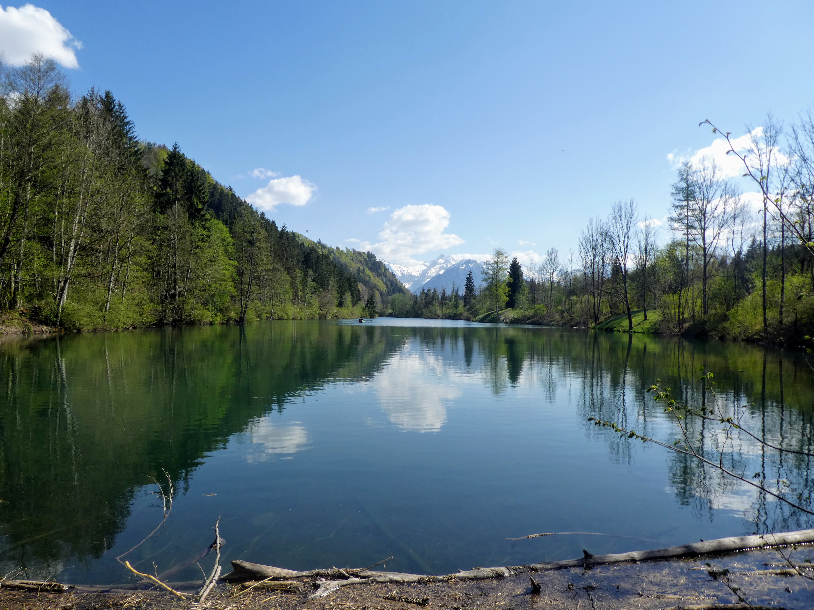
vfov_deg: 56.8
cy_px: 305
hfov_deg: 71.6
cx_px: 407
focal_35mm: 24
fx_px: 564
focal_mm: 4.3
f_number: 3.3
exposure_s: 1/1000
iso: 80
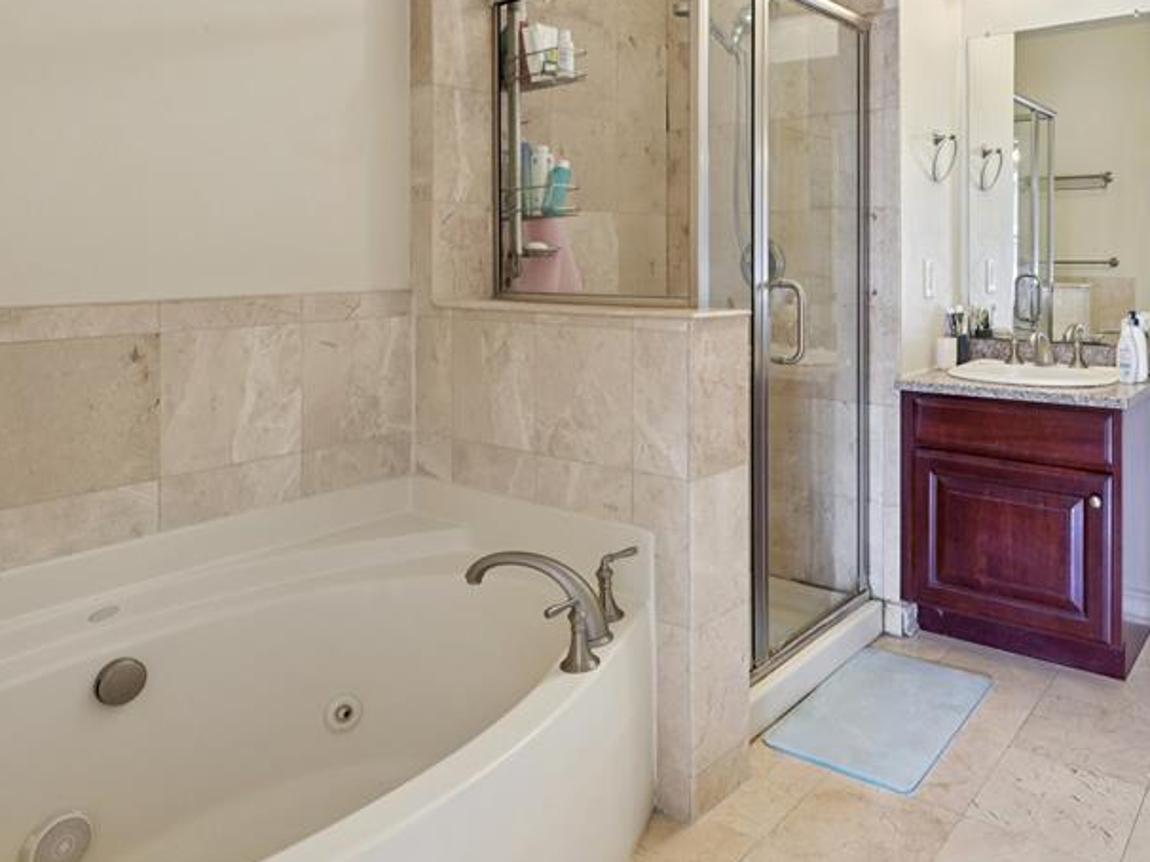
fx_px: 890
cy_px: 272
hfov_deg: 64.2
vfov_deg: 50.5
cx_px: 755
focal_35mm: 27
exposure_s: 1/4
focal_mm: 16.5
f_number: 9
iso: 400
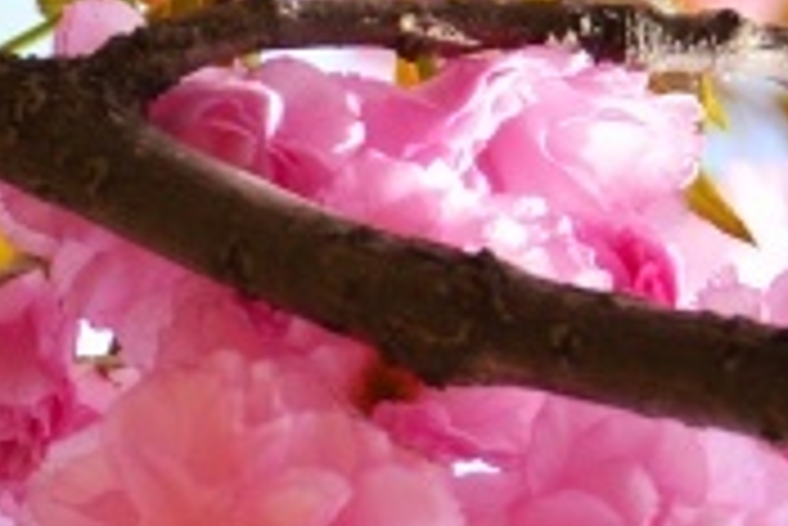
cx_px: 423
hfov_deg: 4.1
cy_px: 515
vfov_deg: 2.7
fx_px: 11128
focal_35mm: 508
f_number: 5
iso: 200
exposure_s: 1/640
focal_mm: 58
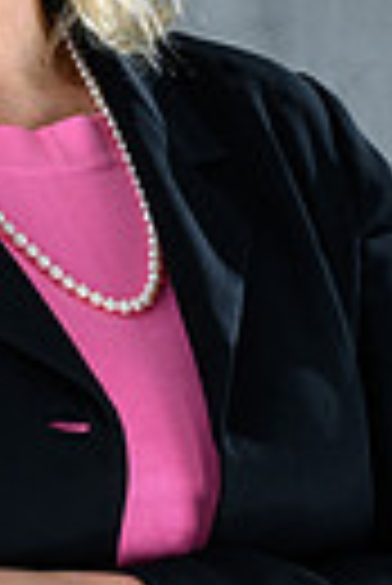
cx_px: 27
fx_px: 3942
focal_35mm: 242
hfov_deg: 5.7
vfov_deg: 8.5
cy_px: 243
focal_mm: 70
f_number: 7.1
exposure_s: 1/200
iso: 100
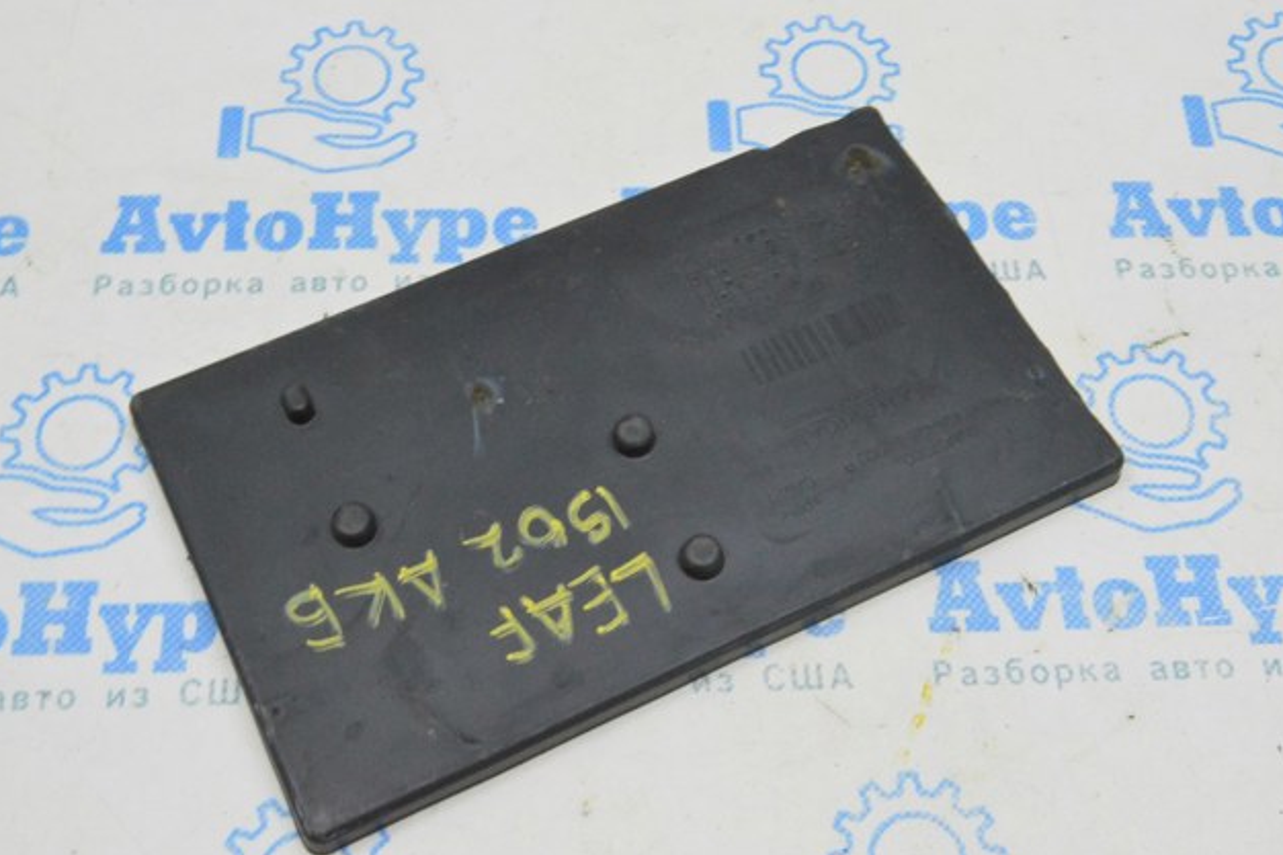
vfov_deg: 28.3
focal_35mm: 48
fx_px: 1693
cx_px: 637
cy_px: 430
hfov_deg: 41.5
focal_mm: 31
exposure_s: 1/20
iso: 6400
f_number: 20
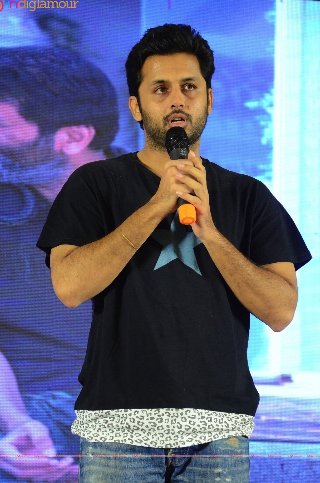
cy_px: 253
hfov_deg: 8.1
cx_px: 158
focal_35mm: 169
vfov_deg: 12.2
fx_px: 2257
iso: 2000
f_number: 5.6
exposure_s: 1/80
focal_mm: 105
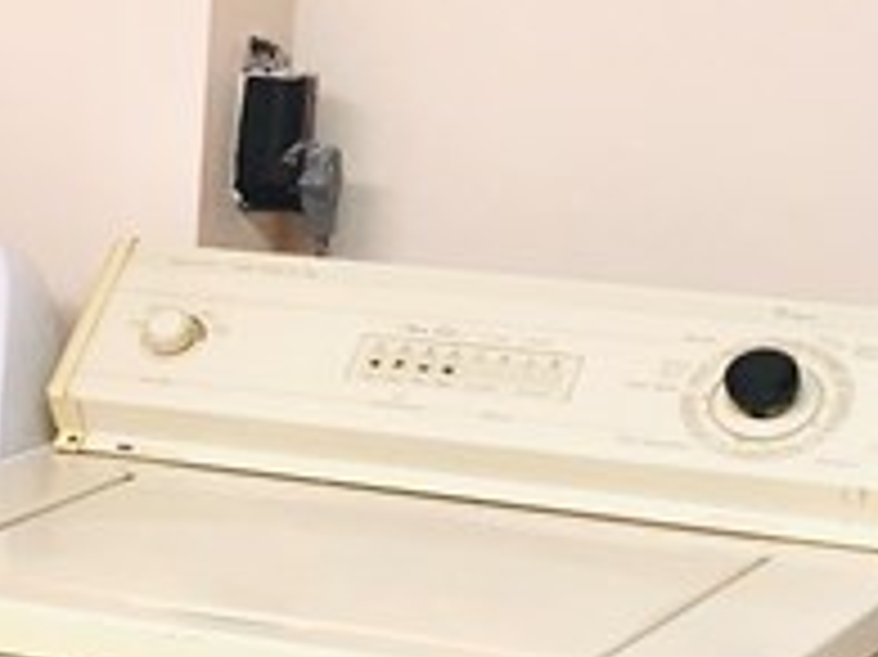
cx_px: -869
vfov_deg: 10.0
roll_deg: -0.1
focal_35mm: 147
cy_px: 608
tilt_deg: -12.6
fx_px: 3726
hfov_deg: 12.0
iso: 25
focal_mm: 3.99
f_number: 1.8
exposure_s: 1/60
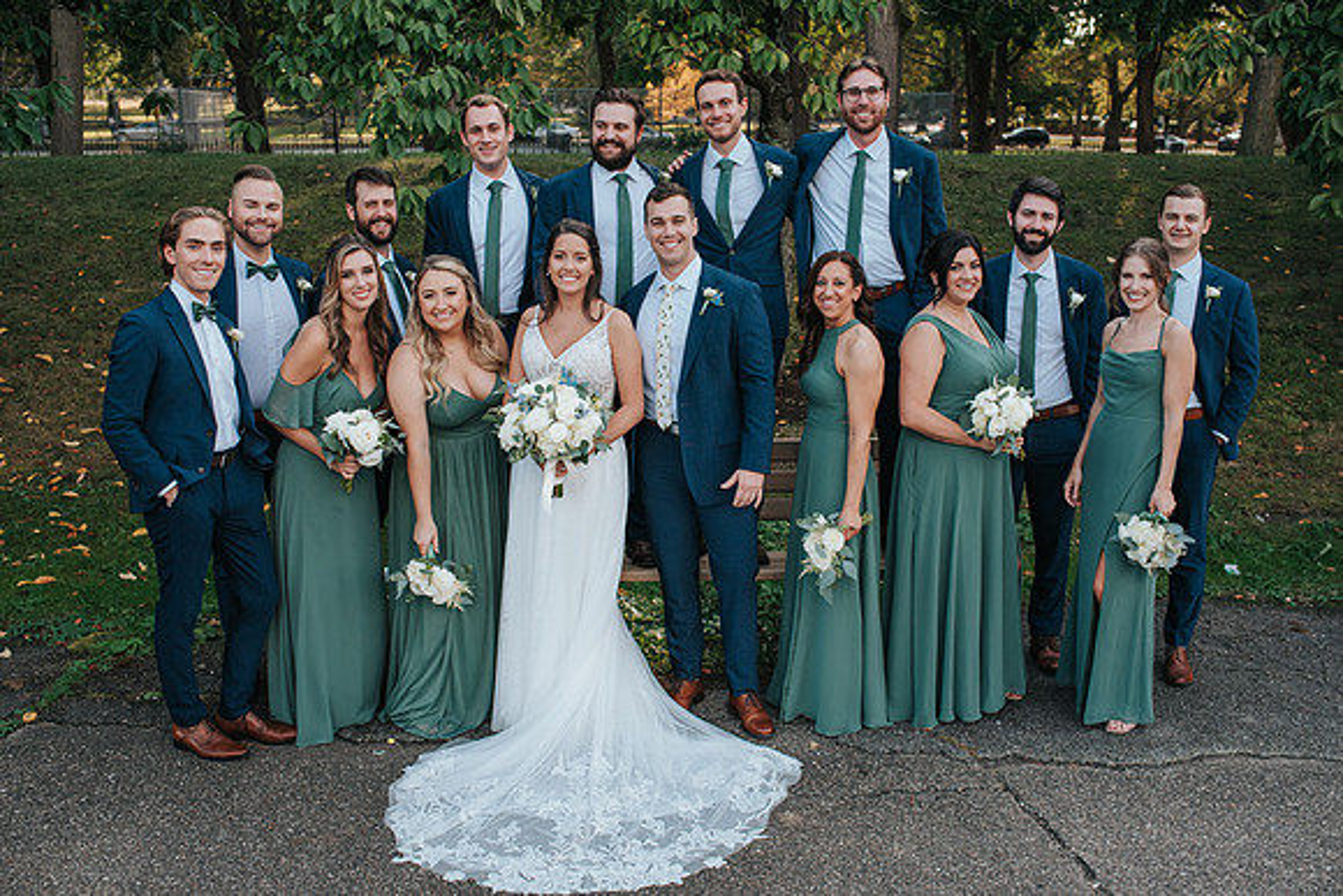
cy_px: 446
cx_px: 675
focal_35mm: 35
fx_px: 1313
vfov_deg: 37.7
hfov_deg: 54.2
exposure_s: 1/1000
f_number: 4
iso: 900
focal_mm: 35
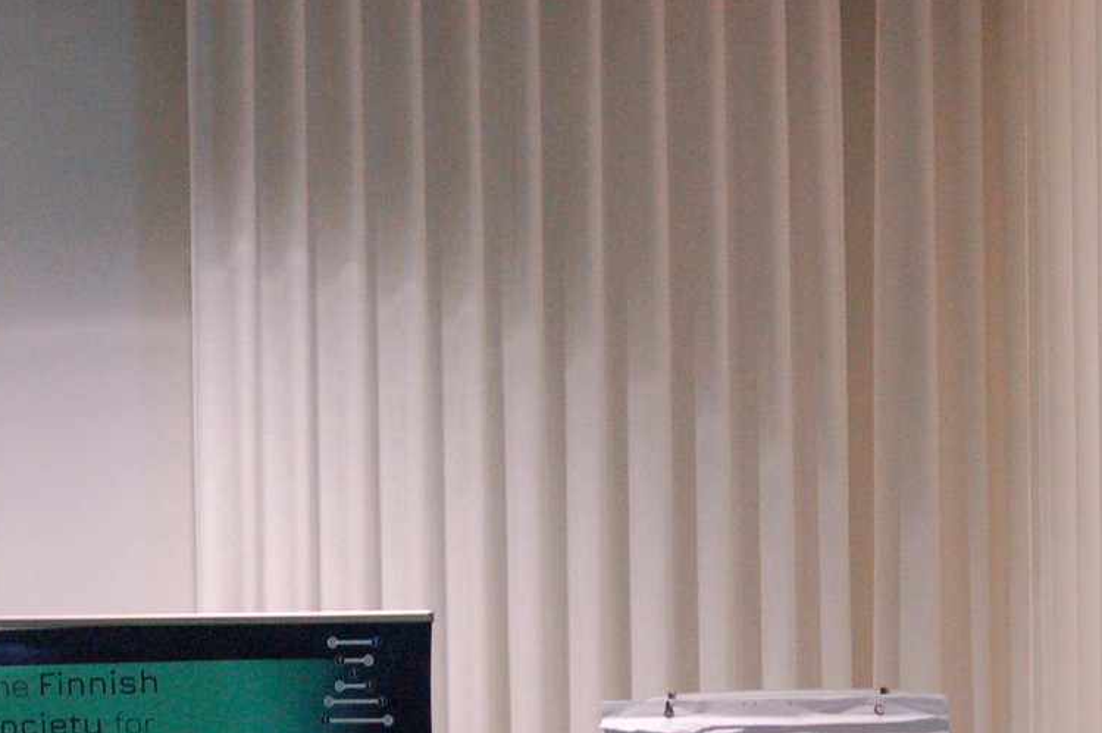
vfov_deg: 6.8
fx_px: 6118
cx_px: 604
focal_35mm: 200
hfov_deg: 10.3
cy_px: 971
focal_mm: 50
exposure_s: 1/125
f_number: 3.5
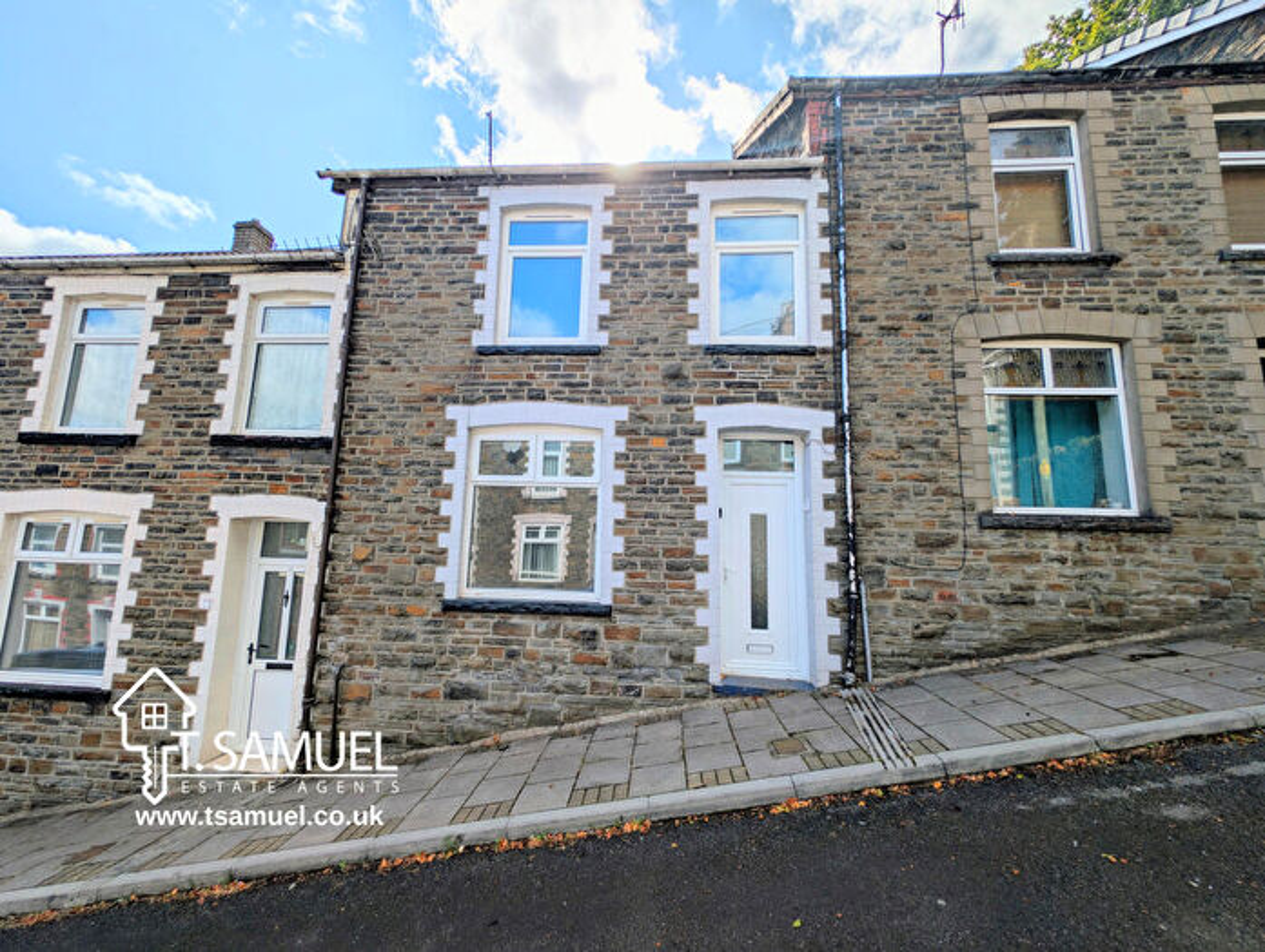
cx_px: 632
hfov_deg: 110.4
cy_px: 476
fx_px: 439
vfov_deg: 94.7
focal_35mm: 12
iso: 32
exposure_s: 1/3185
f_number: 1.95
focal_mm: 2.23
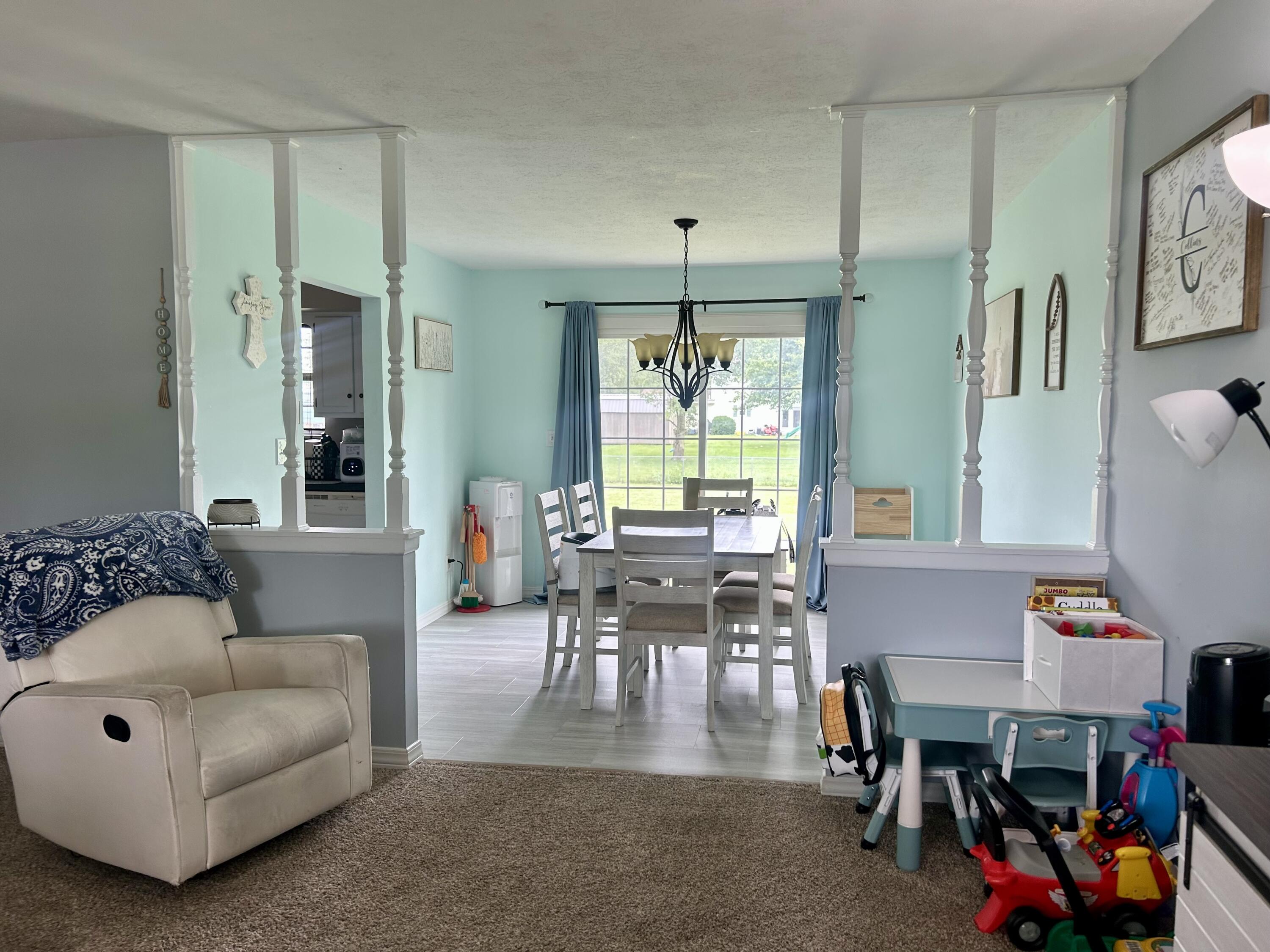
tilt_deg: -4.0
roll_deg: +0.1
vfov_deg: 53.1
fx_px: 954
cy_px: 476
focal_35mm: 26
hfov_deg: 67.3
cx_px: 635
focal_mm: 5.7
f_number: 1.5
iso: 80
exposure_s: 1/120
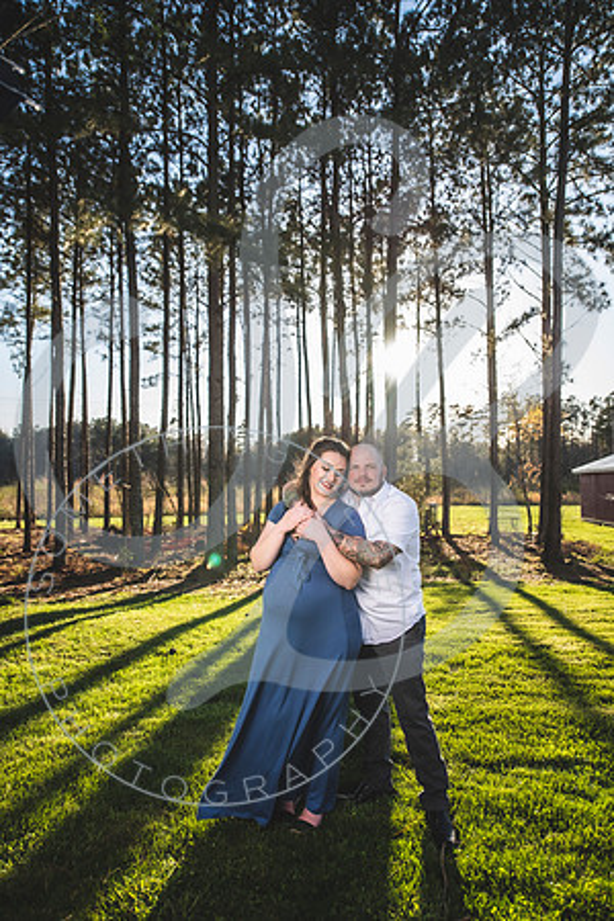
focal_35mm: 24
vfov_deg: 73.7
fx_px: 614
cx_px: 307
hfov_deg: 53.1
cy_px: 460
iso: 100
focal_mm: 24
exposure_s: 1/640
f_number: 2.8
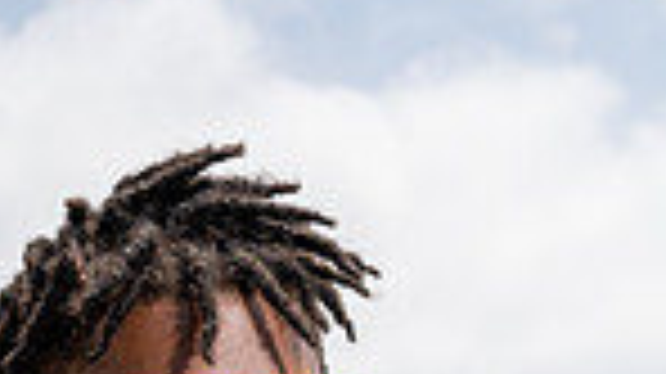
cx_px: 9
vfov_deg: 6.8
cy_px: 982
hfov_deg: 12.8
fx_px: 2929
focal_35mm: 166
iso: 100
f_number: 8
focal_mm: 52
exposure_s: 1/250
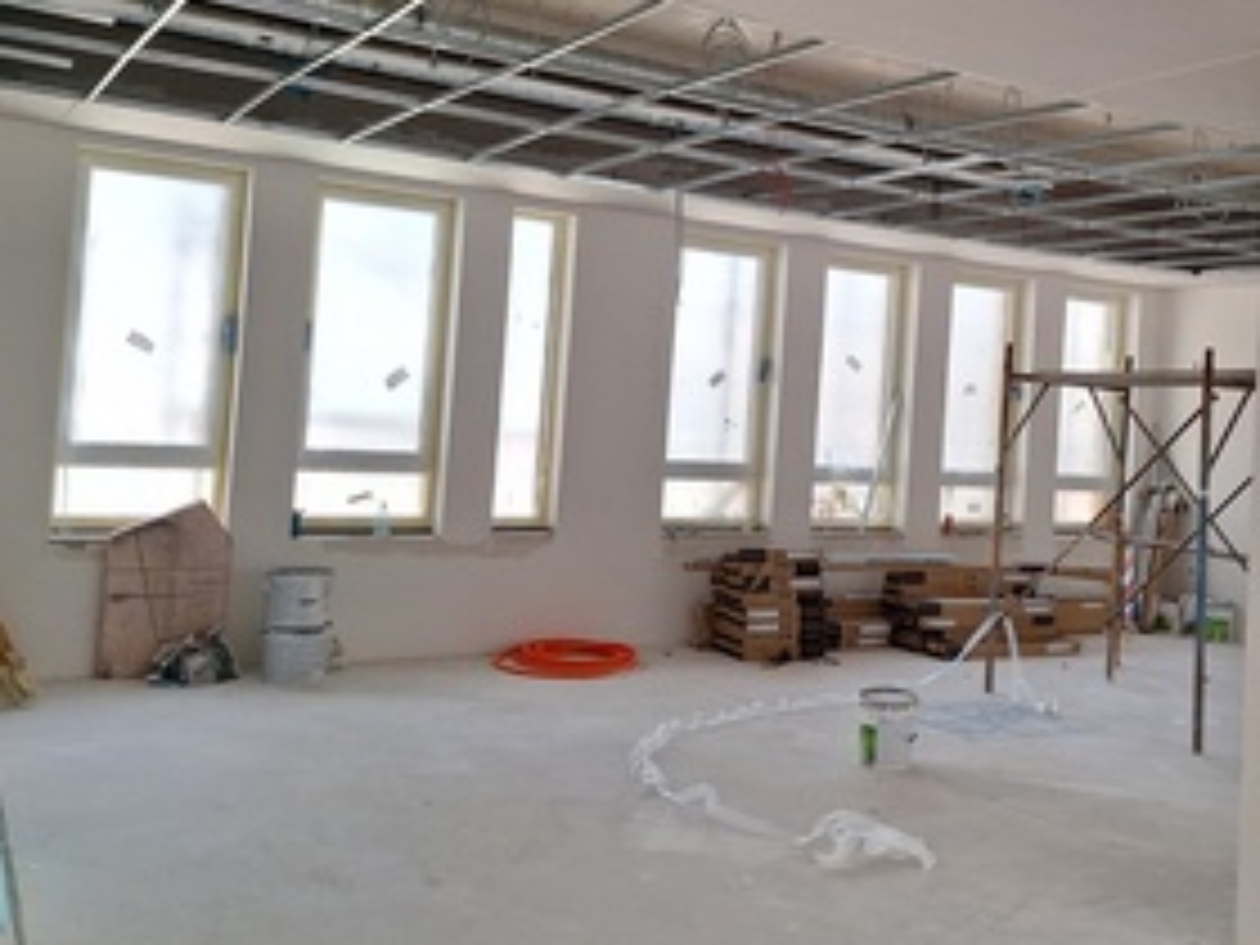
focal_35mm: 37
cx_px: 796
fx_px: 1347
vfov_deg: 38.5
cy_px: 369
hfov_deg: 49.6
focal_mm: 5.54
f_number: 1.8
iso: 40
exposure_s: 1/213
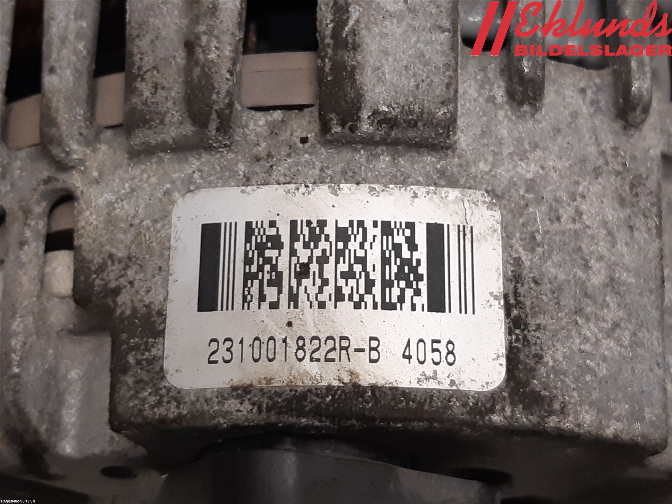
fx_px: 505
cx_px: 336
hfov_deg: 67.3
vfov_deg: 53.1
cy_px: 252
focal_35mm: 26
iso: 100
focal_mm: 3.93
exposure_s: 1/50
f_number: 1.7
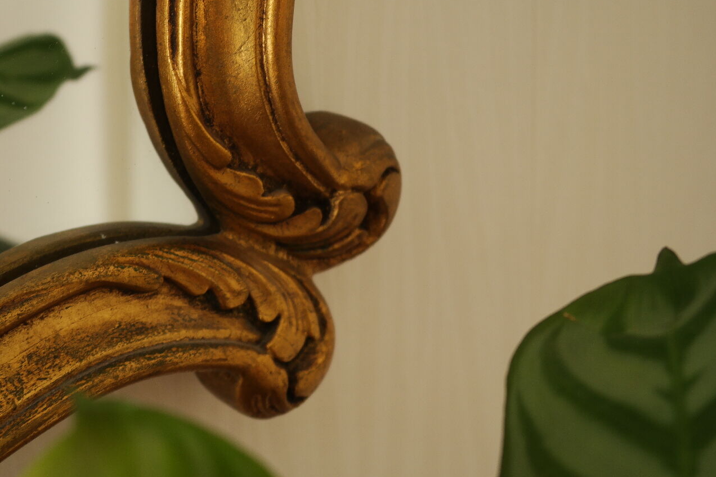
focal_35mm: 72
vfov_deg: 18.9
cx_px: 234
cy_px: 204
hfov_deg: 27.9
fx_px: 1432
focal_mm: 35
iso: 200
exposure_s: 1/30
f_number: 5.6
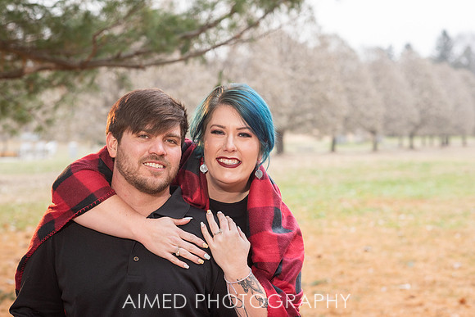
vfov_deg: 16.1
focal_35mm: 85
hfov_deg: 23.9
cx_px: 238
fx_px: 1122
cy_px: 158
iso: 640
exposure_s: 1/200
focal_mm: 85
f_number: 5
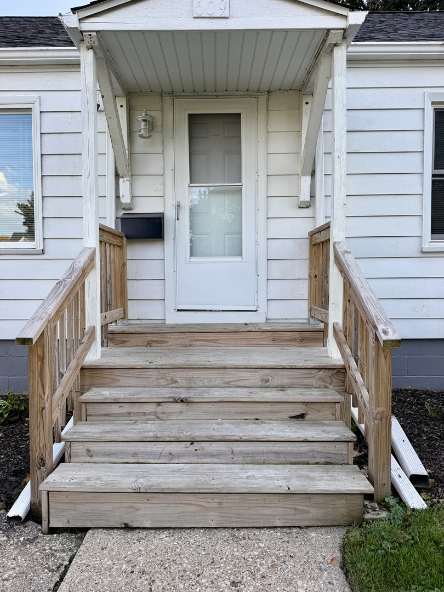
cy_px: 296
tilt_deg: -3.7
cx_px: 222
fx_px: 410
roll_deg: +0.3
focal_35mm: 24
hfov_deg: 56.8
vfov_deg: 71.6
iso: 80
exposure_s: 1/589
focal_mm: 6.76
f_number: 1.78
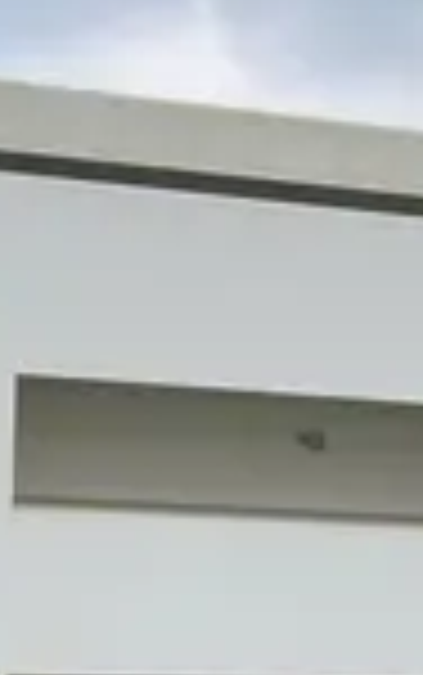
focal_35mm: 145
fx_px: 2669
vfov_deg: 13.2
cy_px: 1163
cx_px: -338
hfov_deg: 8.7
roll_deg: +1.1
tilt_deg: -7.6
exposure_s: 1/1429
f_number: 1.8
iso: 32
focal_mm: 3.99
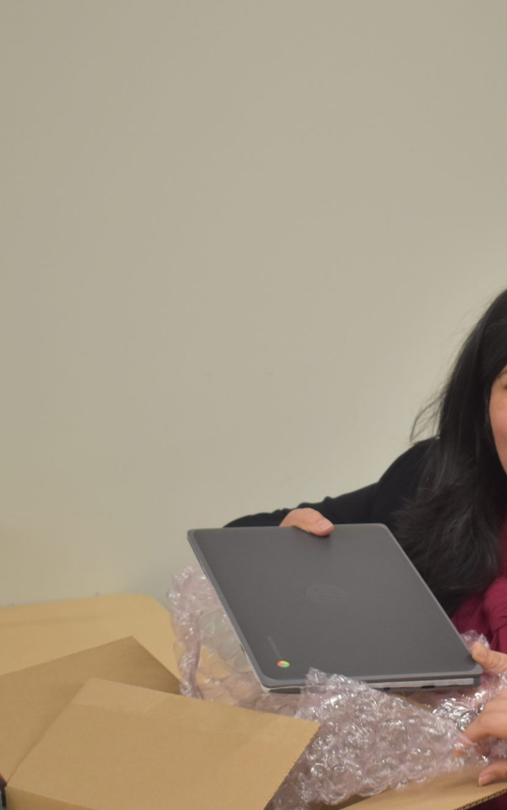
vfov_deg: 22.1
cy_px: 433
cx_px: 503
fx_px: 2077
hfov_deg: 13.7
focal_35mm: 94
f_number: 4.5
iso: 800
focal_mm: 32
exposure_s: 1/125
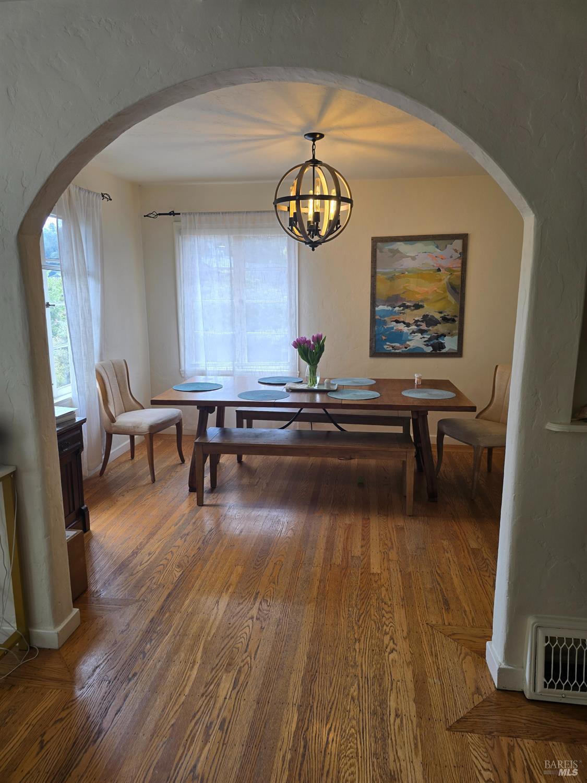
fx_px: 520
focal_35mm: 23
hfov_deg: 58.9
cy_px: 392
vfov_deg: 73.9
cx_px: 294
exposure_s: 1/120
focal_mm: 6.3
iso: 40
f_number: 1.7
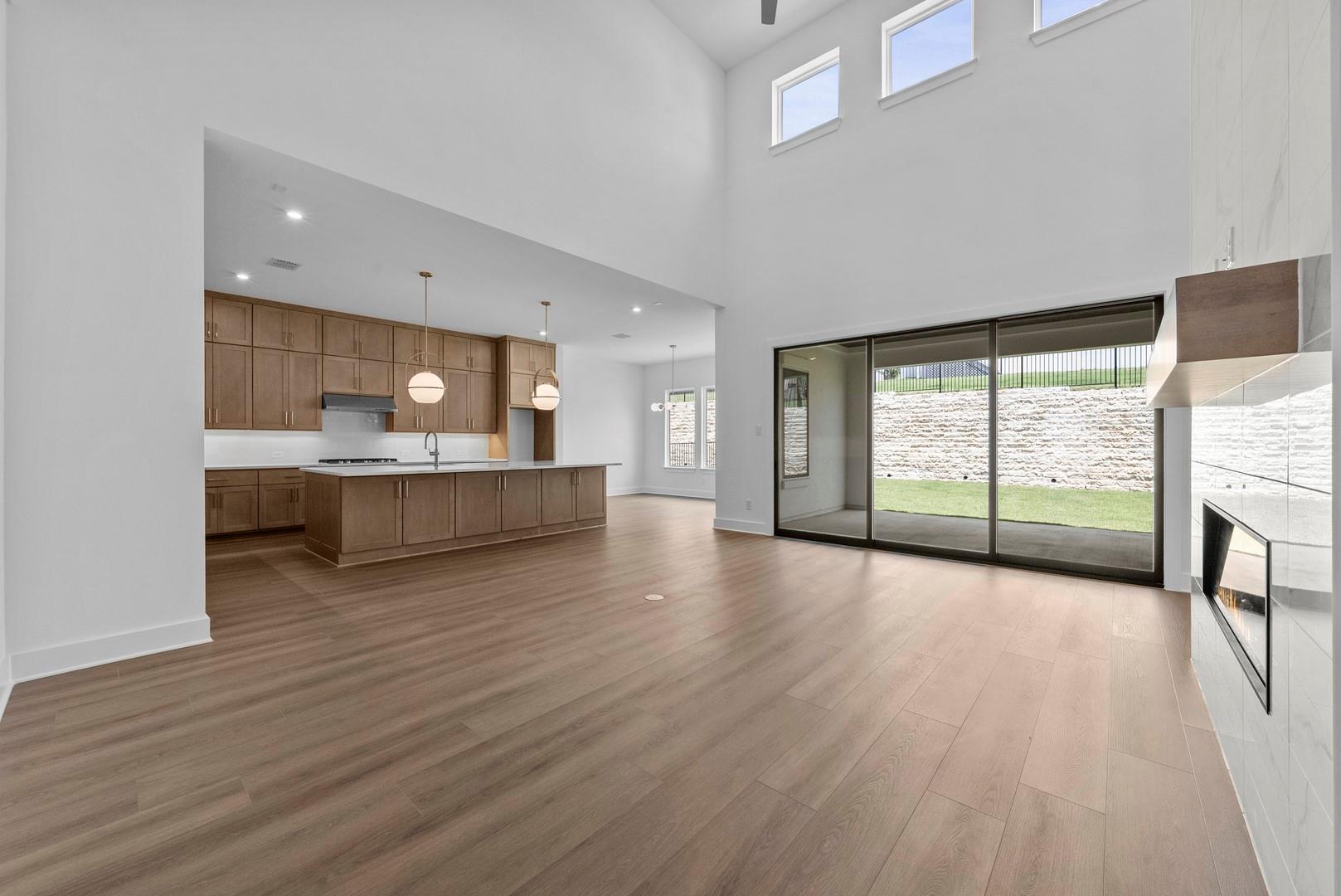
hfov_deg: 108.3
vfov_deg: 85.5
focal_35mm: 13
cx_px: 670
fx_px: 484
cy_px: 448
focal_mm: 13
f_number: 11
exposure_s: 1/25
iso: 500
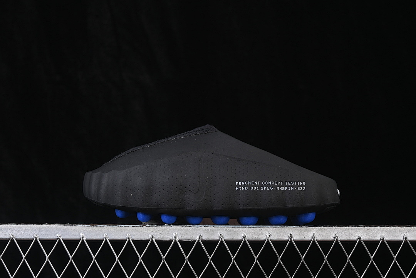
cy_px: 139
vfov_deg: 18.2
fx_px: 867
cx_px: 208
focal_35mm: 75
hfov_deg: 27.0
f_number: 6.3
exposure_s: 1/60
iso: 160
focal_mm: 50
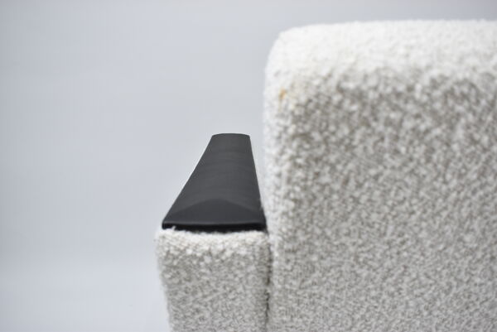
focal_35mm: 33
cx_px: 248
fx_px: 456
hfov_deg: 57.2
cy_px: 166
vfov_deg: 40.0
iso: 800
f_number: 5
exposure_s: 1/125
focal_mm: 22
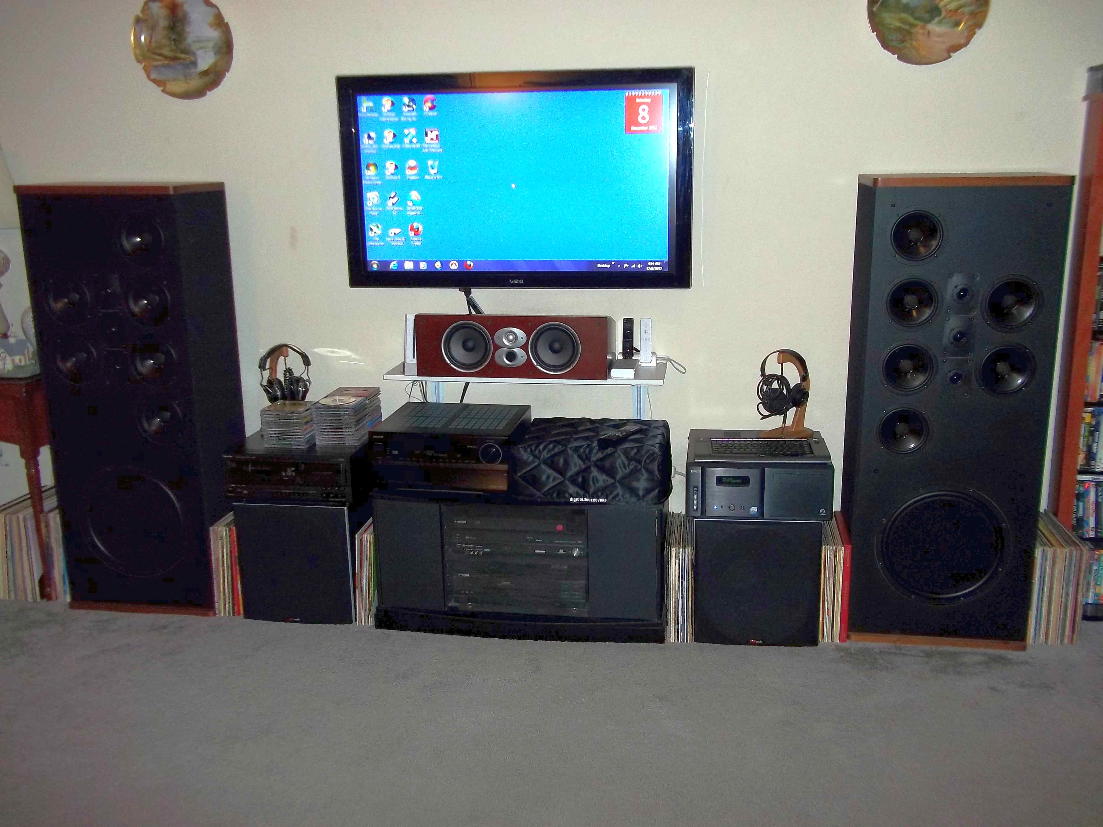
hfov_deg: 56.8
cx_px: 552
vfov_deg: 44.2
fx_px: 1020
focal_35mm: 32
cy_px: 414
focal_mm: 5.7
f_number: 2.9
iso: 80
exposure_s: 1/30
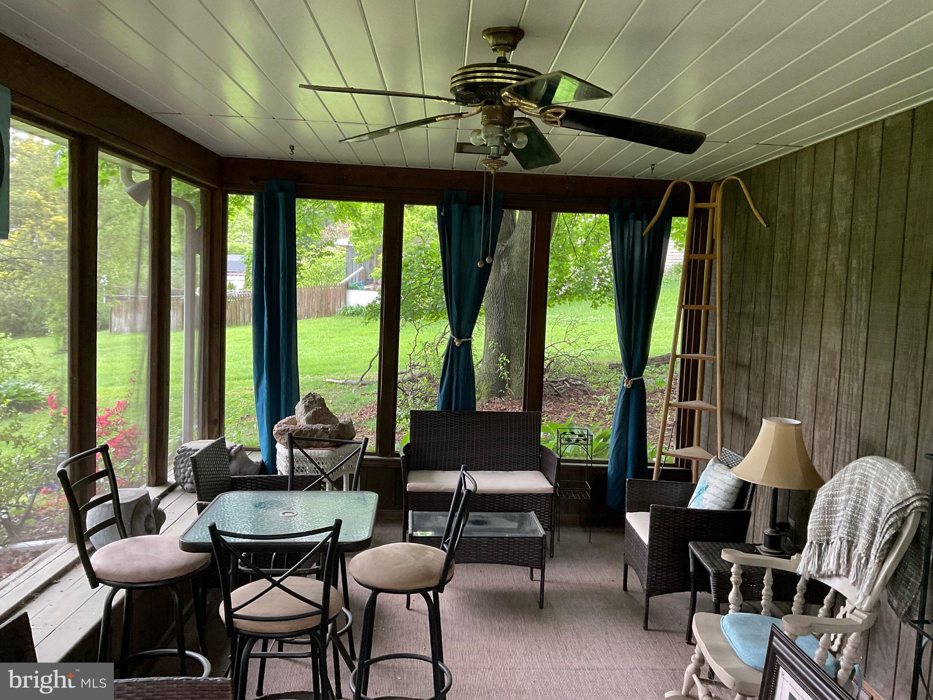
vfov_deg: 48.2
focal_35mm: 29
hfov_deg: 61.7
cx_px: 466
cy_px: 350
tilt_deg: -4.9
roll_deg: -2.9
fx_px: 782
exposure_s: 1/60
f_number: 1.8
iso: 125
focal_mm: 3
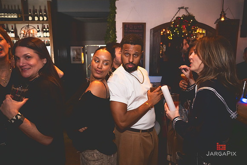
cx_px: 124
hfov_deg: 69.2
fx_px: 179
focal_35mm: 26
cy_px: 82
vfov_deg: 49.4
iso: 3200
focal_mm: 26
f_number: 2.8
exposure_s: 1/100
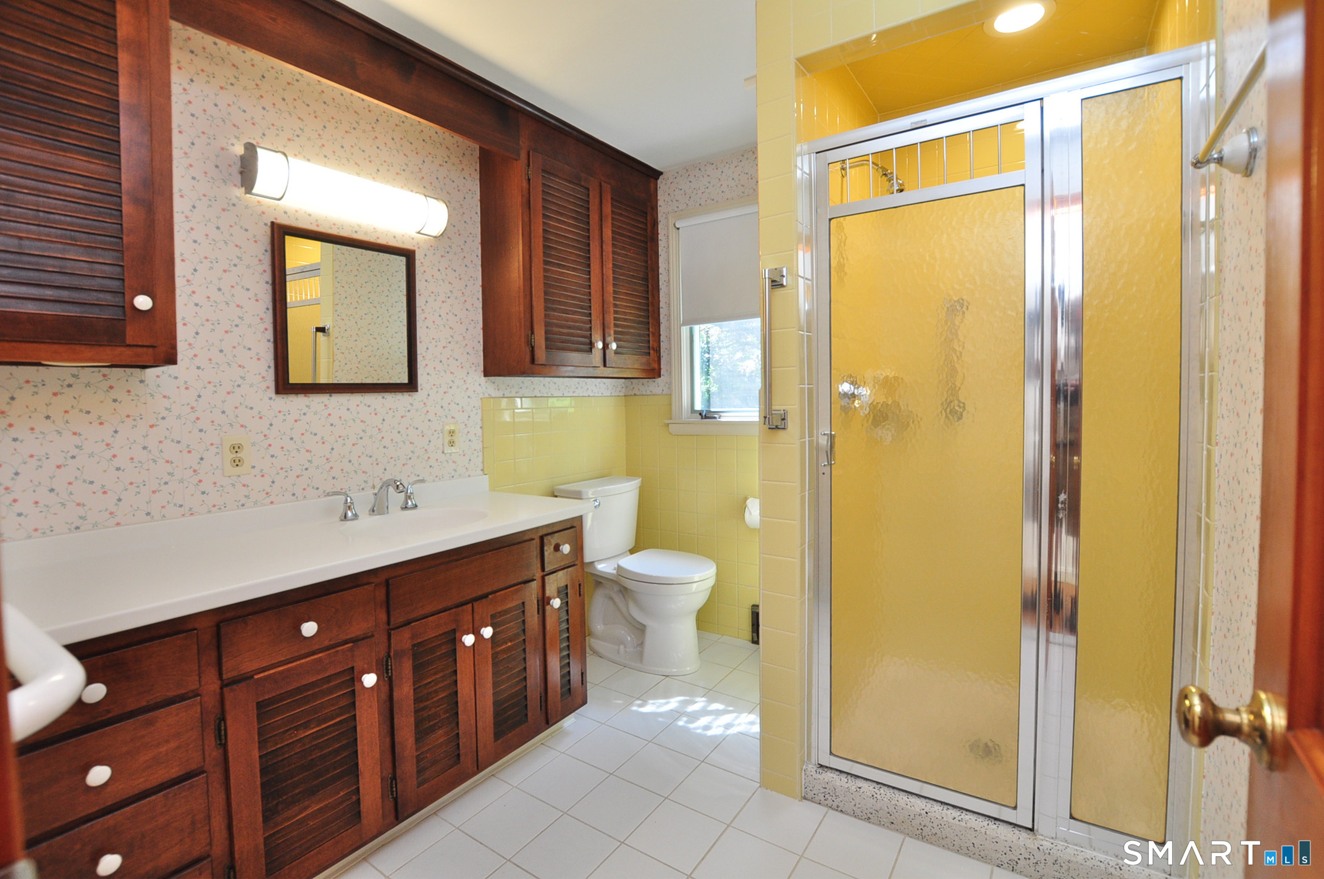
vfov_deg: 77.2
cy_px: 440
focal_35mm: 15
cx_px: 662
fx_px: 551
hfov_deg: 100.5
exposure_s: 1/80
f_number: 5
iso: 500
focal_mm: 10
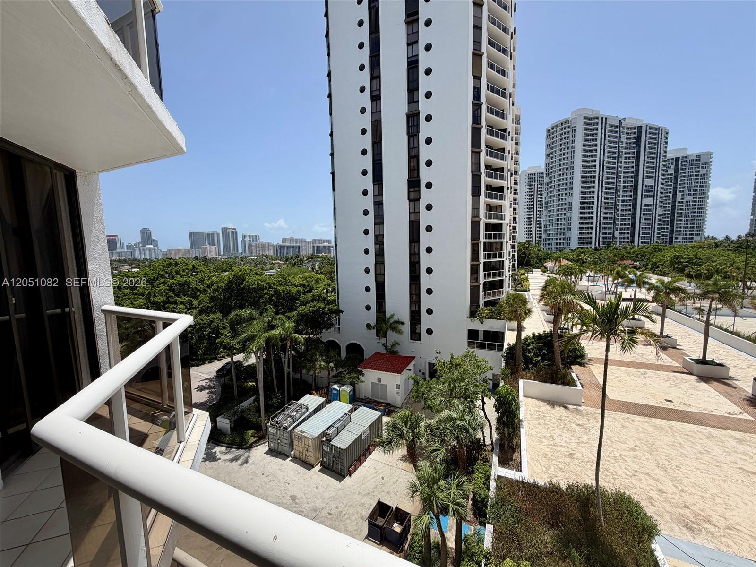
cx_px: 378
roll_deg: +2.0
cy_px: 284
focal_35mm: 14
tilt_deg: -5.6
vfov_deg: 85.7
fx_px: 306
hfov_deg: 102.1
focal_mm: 2.22
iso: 20
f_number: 2.2
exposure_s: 1/1145
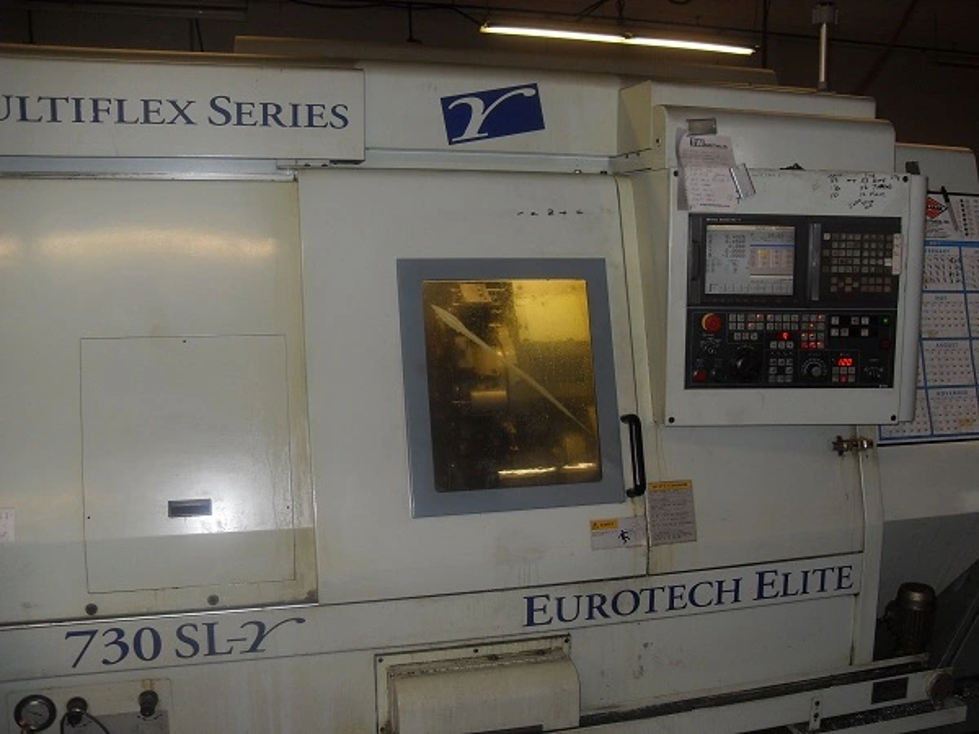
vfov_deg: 41.8
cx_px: 490
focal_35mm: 34
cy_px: 367
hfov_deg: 54.0
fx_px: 962
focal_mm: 6.3
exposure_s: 1/45
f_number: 2.8
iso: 100
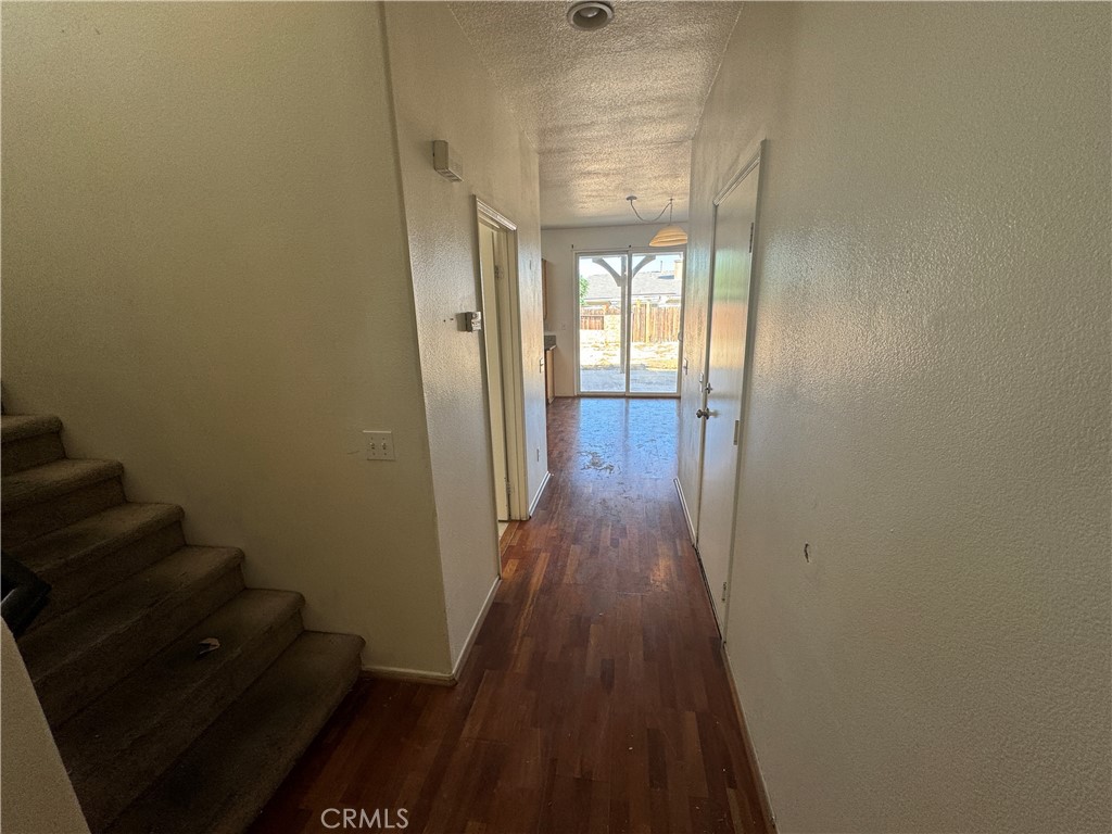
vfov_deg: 85.7
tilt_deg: -13.9
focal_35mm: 14
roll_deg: +1.4
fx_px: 450
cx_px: 556
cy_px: 417
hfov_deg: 102.1
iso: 80
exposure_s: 1/120
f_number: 2.2
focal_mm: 2.22
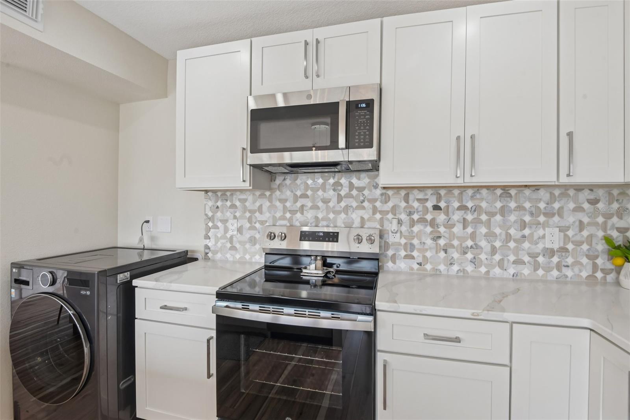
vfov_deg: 73.7
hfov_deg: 96.7
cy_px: 210
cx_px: 315
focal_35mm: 16
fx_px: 280
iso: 400
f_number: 8
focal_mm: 16
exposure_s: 1/30
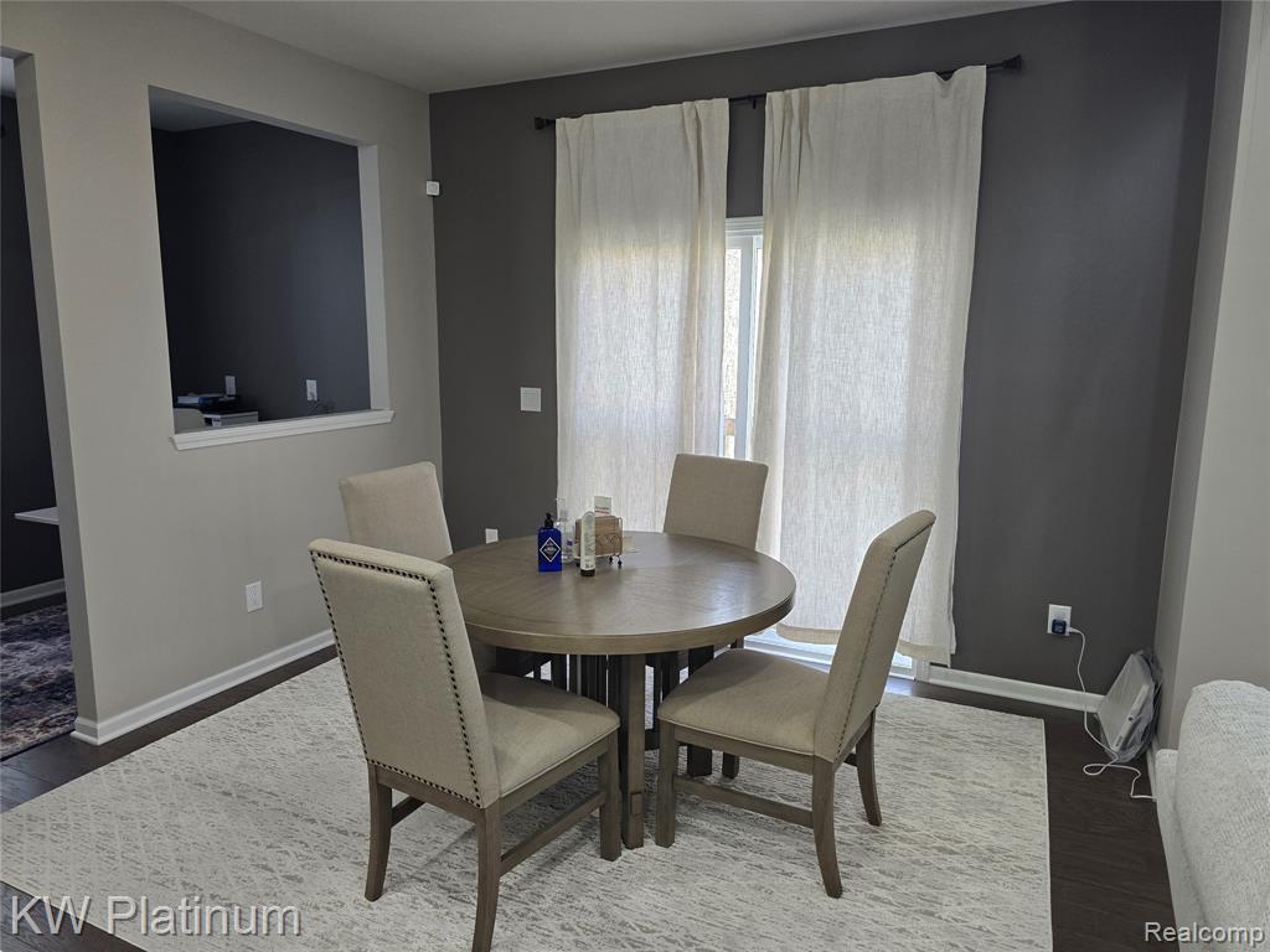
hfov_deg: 73.9
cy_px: 476
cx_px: 635
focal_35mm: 23
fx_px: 844
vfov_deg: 58.9
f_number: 1.7
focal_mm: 6.3
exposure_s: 1/120
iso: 125
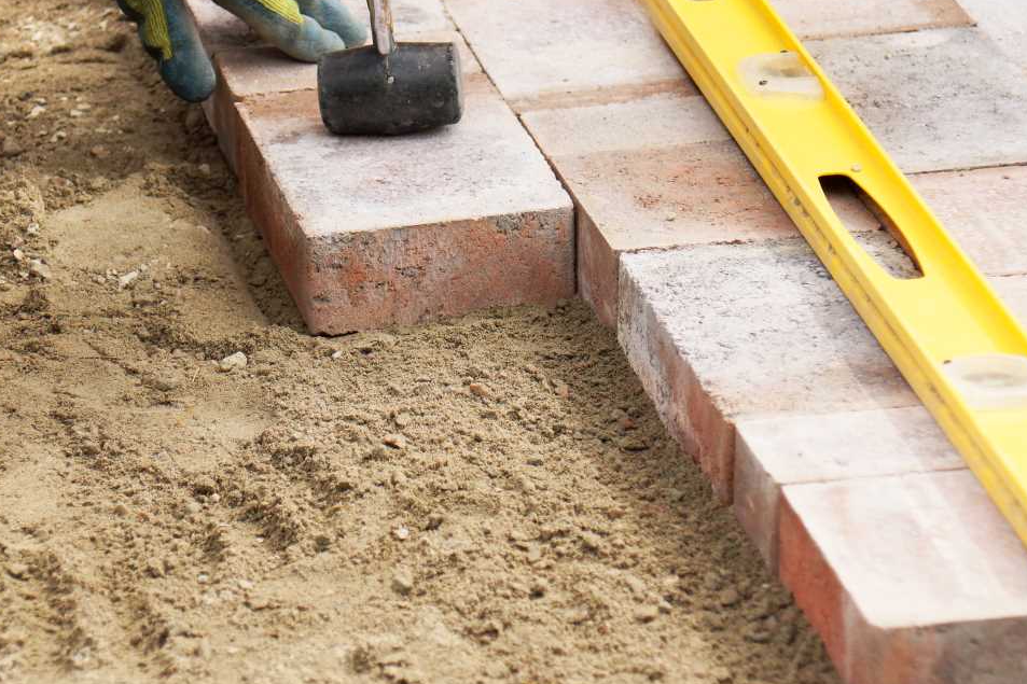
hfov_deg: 12.1
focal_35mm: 170
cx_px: 478
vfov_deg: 8.1
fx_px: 4849
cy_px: 264
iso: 200
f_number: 5.6
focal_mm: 90
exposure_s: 1/640
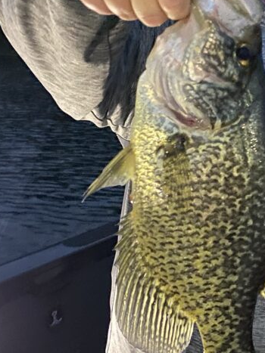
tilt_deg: -7.7
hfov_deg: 24.2
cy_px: 135
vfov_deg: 33.6
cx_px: 281
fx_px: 582
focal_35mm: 57
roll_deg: -1.1
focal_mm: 4.25
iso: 1000
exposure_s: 1/15
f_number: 1.8
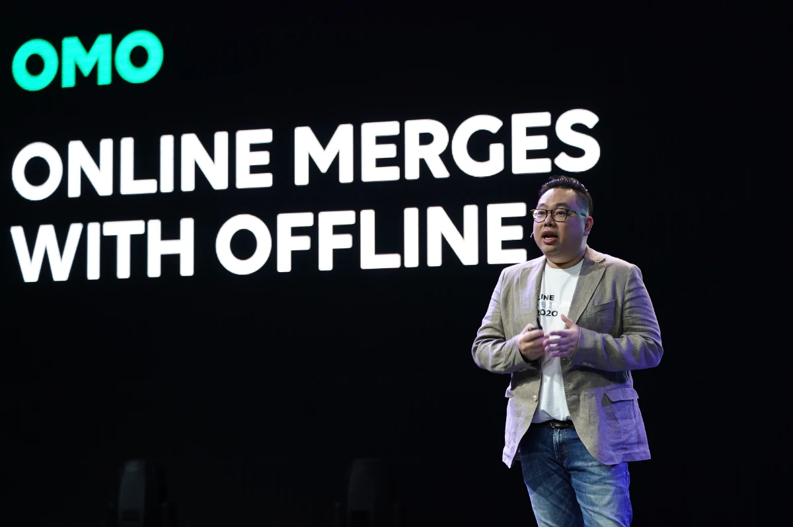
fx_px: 2245
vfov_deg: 13.4
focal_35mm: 102
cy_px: 264
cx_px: 396
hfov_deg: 20.0
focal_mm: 102
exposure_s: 1/100
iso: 500
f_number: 2.8
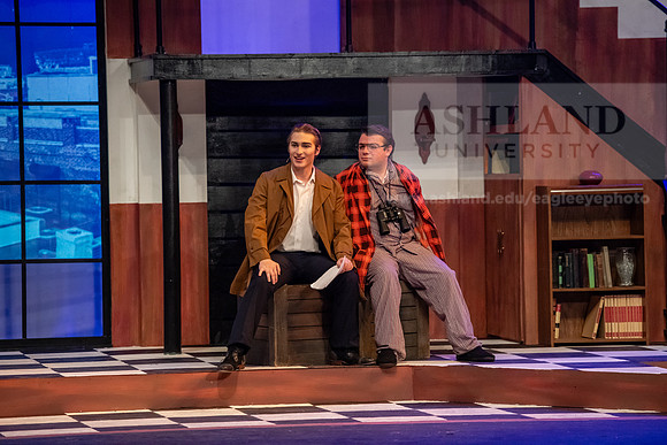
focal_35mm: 170
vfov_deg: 8.1
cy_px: 222
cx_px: 334
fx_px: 3150
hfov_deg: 12.1
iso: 4000
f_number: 3.2
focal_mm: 170
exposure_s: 1/200
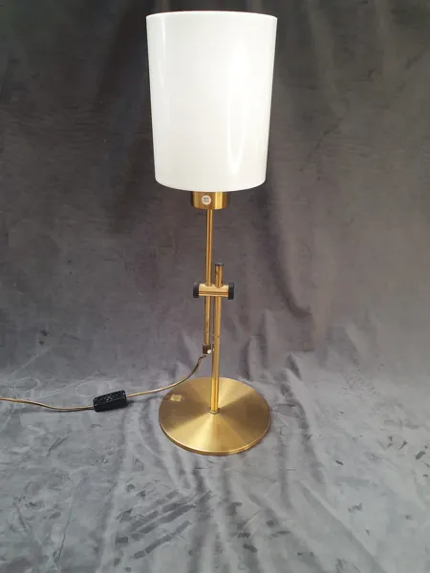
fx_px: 431
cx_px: 215
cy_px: 286
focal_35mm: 26
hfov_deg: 53.1
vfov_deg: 67.3
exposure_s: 1/100
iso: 320
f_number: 2.4
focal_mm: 4.32
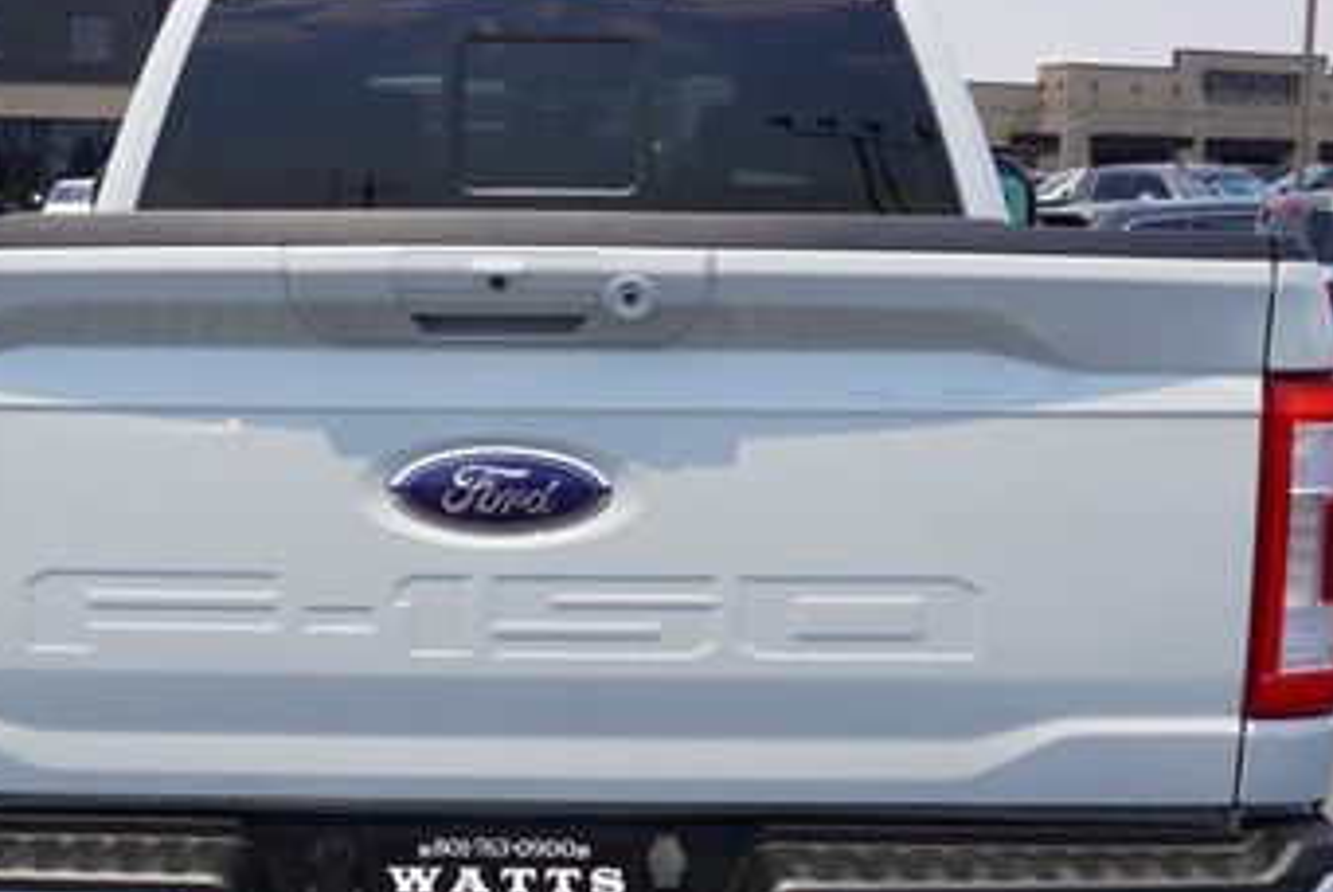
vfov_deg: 21.8
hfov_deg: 32.3
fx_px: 2298
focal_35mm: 62
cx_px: 536
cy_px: 630
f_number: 10
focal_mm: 22
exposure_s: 1/125
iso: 100
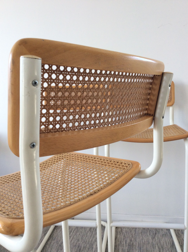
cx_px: 94
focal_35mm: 32
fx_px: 232
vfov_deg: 56.9
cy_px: 126
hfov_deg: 44.1
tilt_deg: -8.6
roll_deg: +2.5
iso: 40
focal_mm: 3.3
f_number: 2.4
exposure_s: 1/100
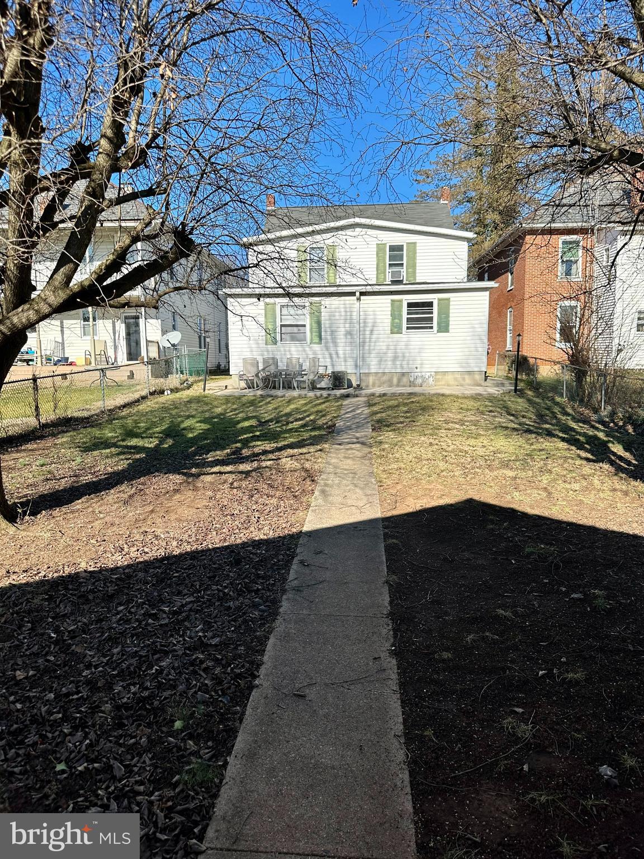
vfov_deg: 71.6
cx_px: 322
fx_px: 595
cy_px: 430
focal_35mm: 24
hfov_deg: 56.8
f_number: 1.78
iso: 80
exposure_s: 1/3247
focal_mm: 6.86
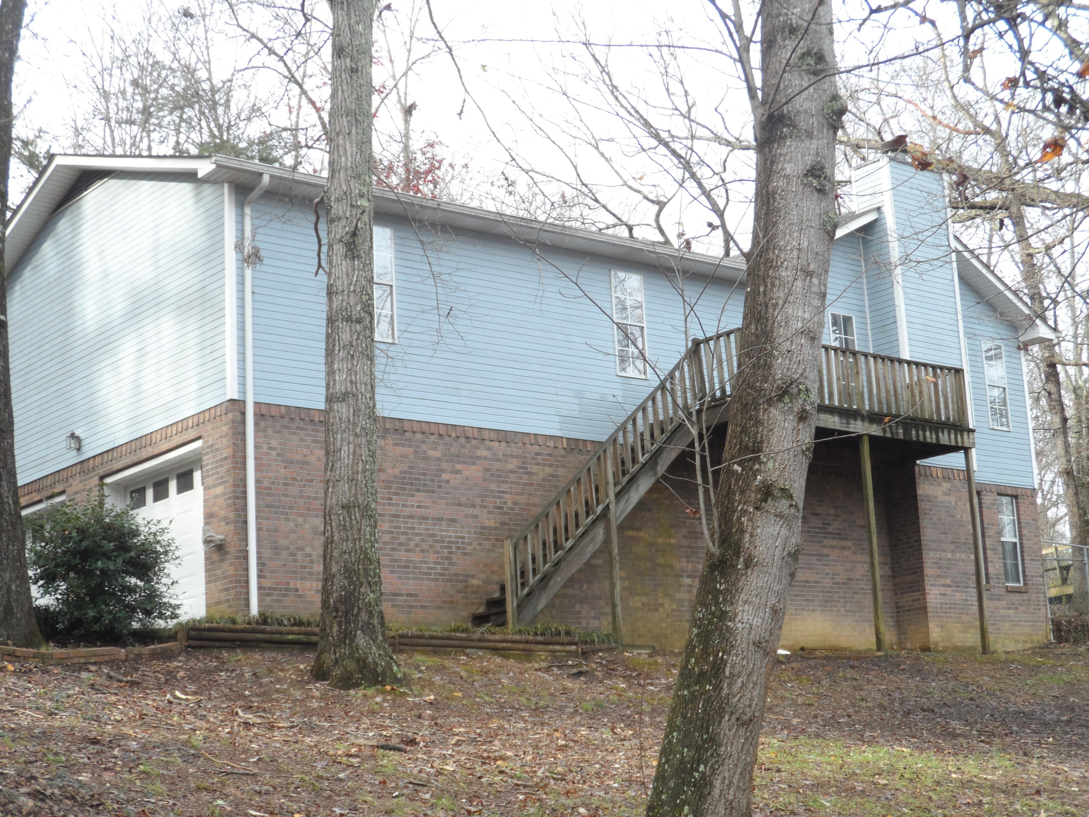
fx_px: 1950
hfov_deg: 31.2
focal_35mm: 62
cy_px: 408
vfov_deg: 23.7
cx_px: 544
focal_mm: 10.2
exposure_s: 1/45
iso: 80
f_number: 4.2
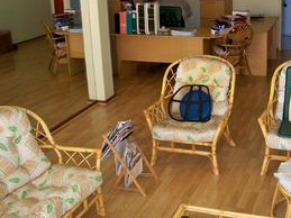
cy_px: 65
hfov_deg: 37.0
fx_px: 429
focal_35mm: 51
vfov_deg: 28.3
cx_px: 198
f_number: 2.8
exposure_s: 1/30
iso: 200
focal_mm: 5.85
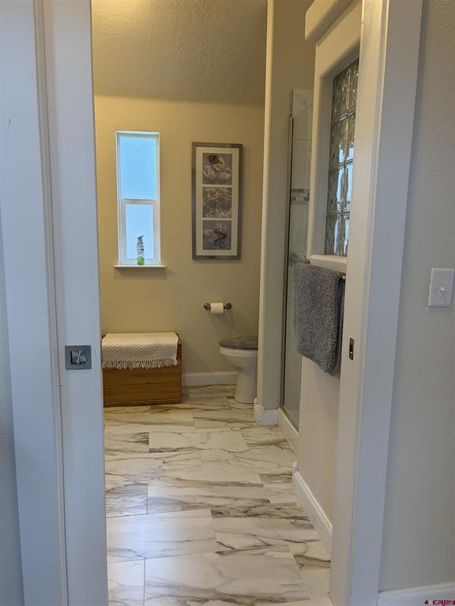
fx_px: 456
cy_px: 303
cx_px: 228
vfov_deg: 67.3
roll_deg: -0.2
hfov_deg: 53.1
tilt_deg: -8.5
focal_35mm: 26
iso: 125
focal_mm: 5.96
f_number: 1.6
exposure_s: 1/218
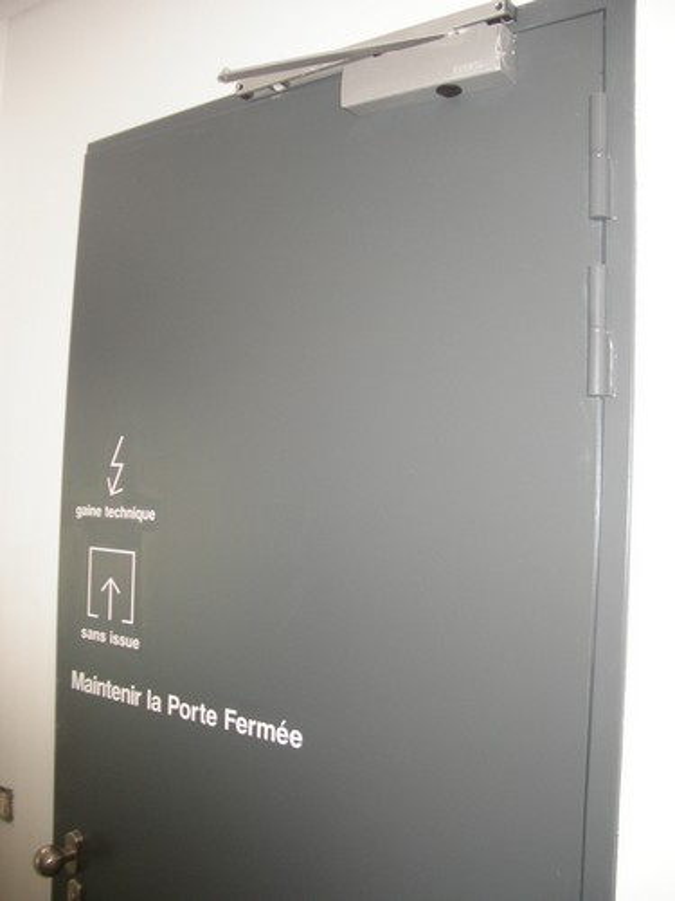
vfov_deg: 52.6
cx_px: 338
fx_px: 910
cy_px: 450
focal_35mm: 35
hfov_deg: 40.7
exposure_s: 1/40
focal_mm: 5.8
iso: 160
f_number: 2.6
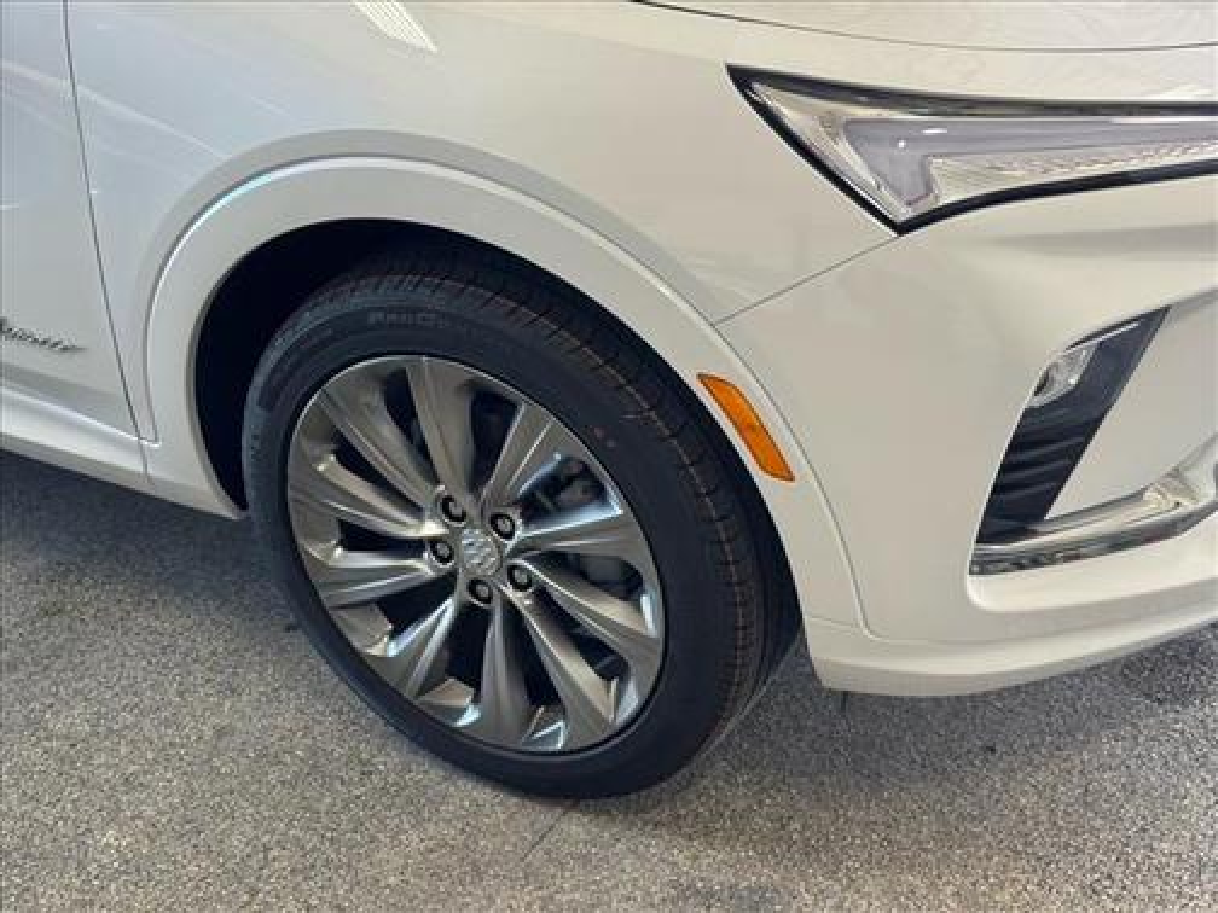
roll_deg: -1.4
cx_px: 609
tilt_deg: -28.7
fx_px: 1689
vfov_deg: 30.3
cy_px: 456
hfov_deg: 39.7
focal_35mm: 48
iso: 100
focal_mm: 6.76
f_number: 1.78
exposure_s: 1/120
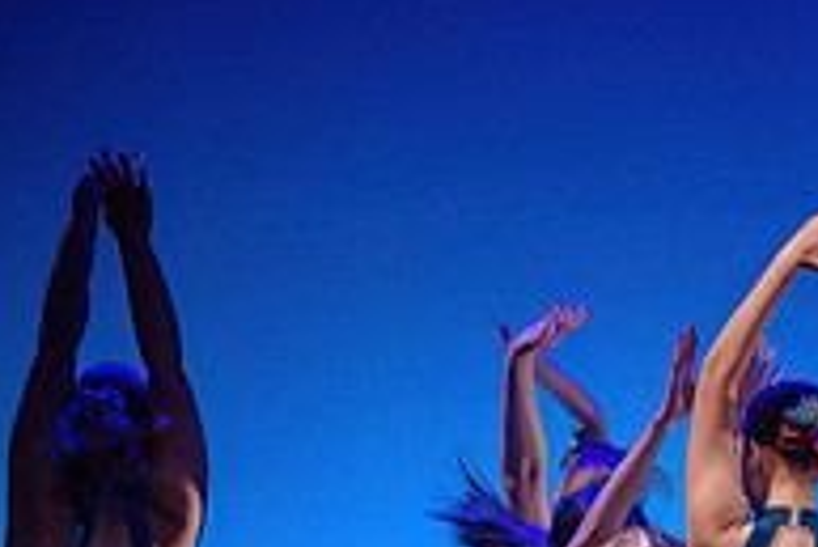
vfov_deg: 3.6
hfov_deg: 5.4
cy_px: 804
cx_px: 941
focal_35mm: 381
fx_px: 8663
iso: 1600
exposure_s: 1/400
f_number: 2.8
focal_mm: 122
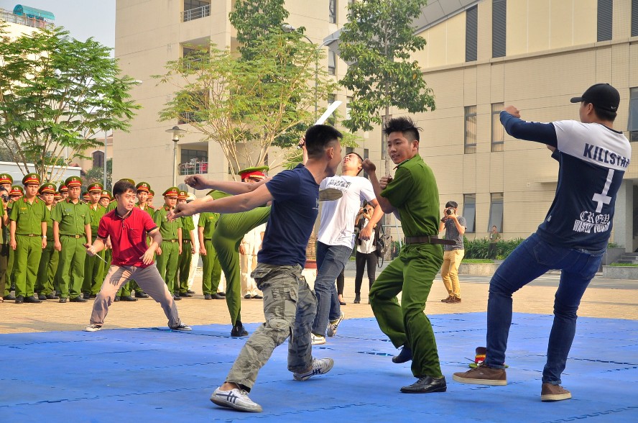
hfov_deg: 33.5
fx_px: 1061
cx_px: 319
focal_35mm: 60
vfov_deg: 22.5
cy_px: 212
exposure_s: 1/800
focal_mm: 40
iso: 400
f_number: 4.5
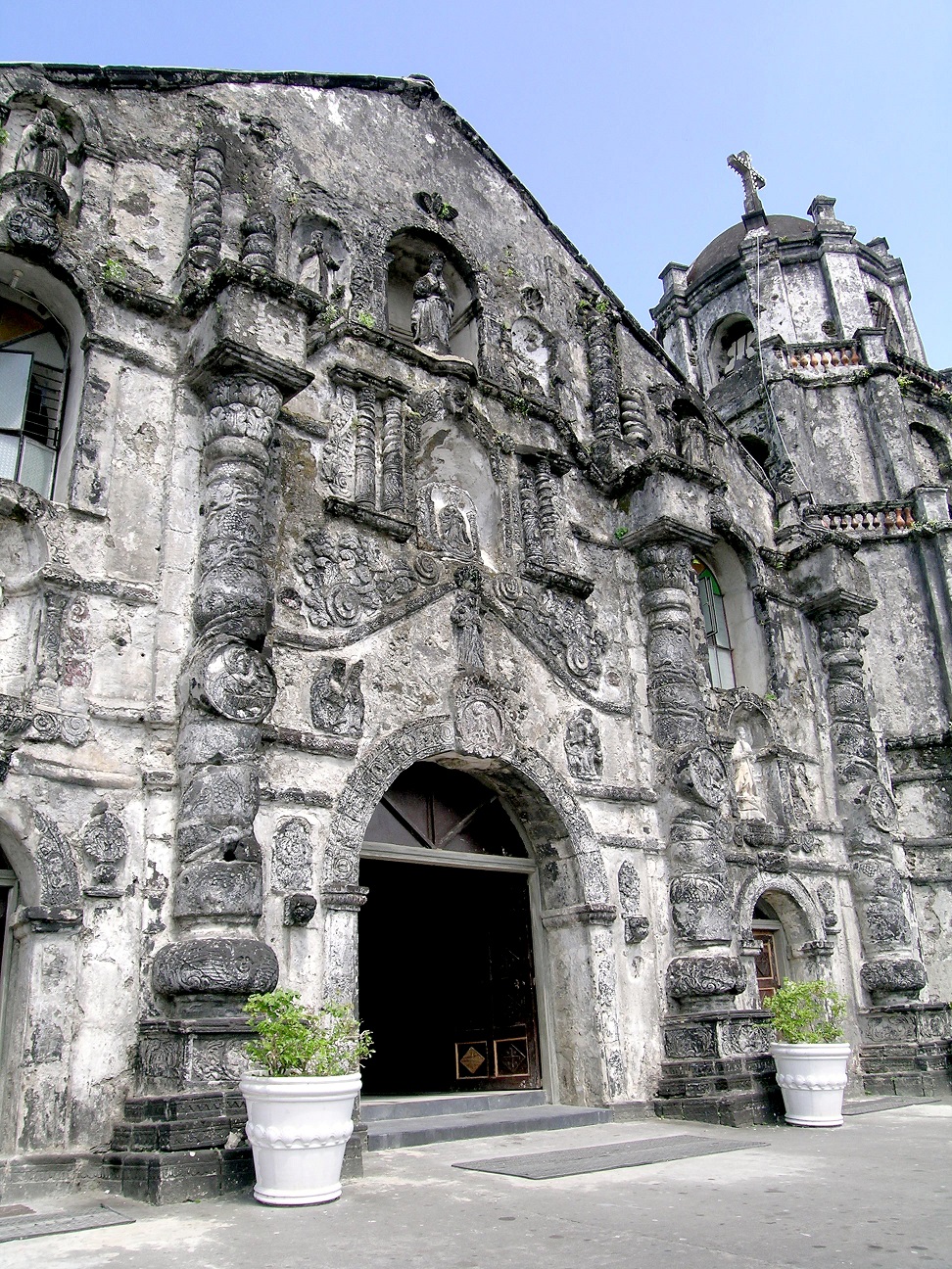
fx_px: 1027
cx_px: 476
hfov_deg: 49.7
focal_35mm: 28
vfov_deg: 63.4
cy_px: 634
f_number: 5
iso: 50
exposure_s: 1/246
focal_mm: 5.8
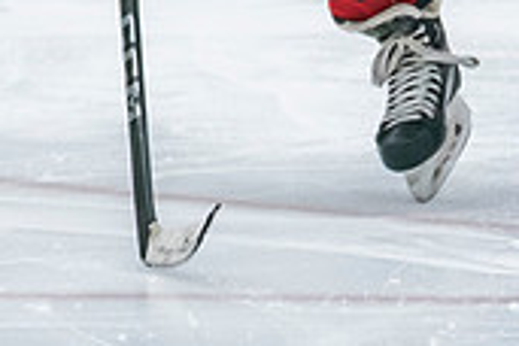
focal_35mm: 599
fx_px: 8635
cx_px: 372
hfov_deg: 3.4
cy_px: -284
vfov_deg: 2.3
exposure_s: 1/640
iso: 1600
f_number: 2.8
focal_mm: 80
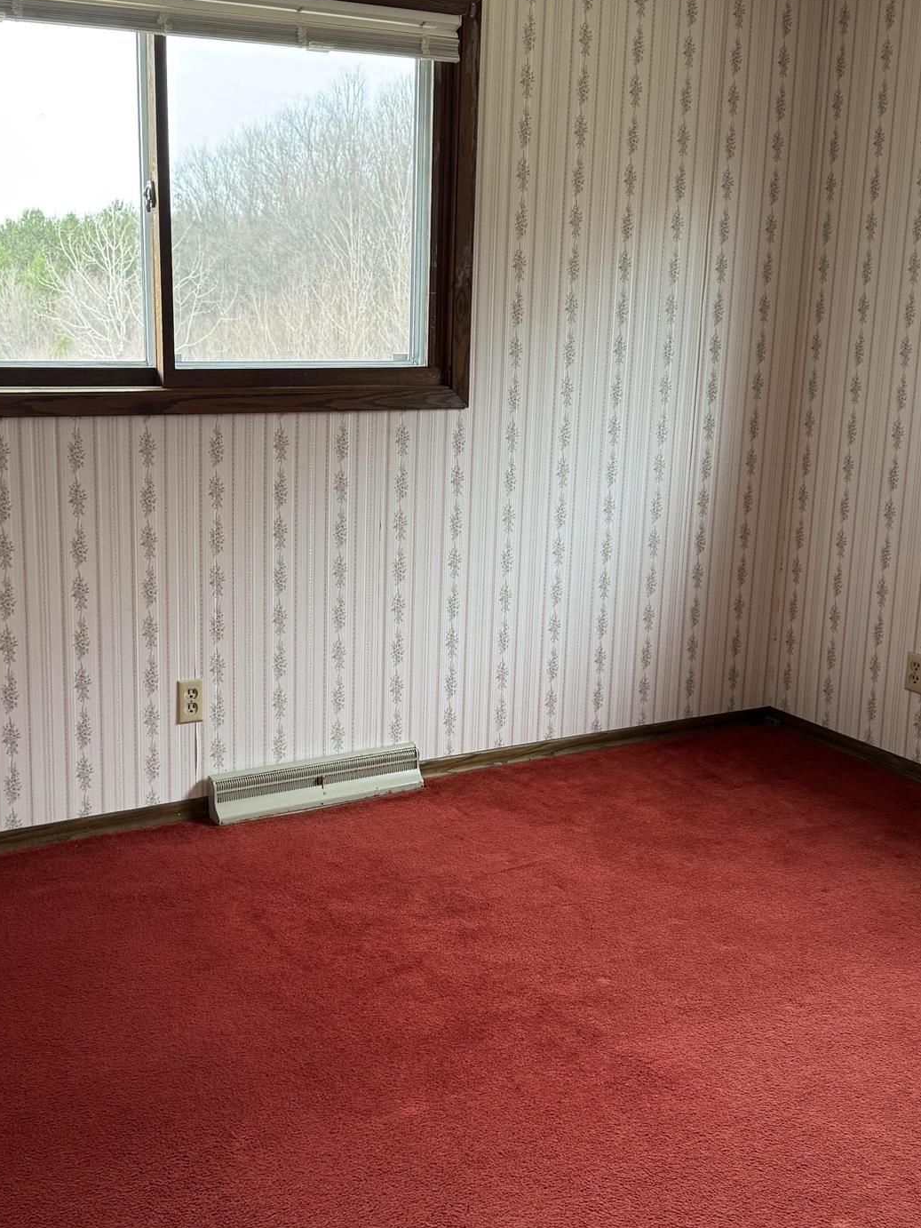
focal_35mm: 40
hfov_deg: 36.0
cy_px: 598
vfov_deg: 46.8
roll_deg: -1.8
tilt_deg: -12.8
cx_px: 430
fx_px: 1419
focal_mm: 6.76
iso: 250
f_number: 1.78
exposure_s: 1/60
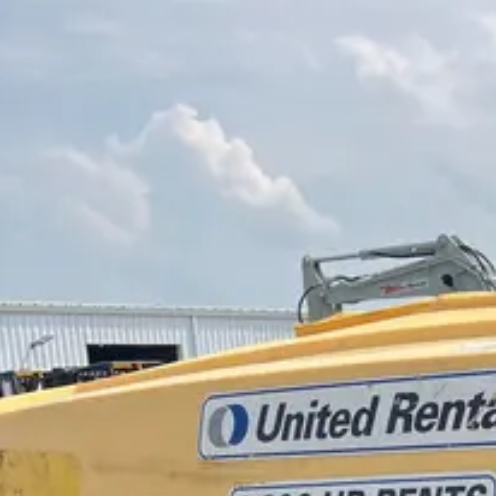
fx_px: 1427
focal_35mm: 88
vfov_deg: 17.7
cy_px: 745
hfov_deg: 19.3
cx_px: 474
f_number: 1.8
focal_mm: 3.99
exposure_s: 1/2315
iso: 32
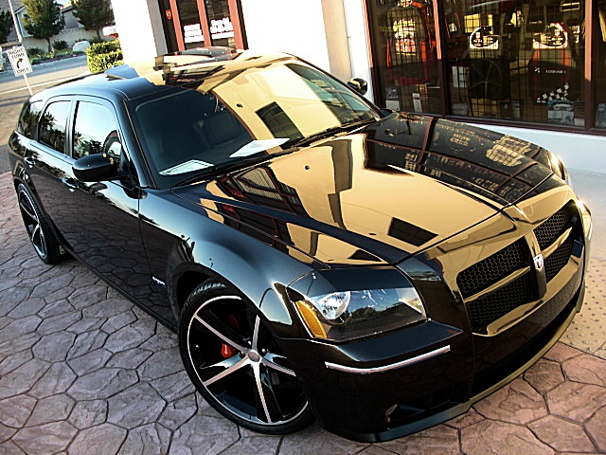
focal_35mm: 36
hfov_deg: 51.4
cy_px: 228
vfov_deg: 39.7
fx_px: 630
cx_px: 303
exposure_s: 1/80
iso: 50
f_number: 2.8
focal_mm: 6.3
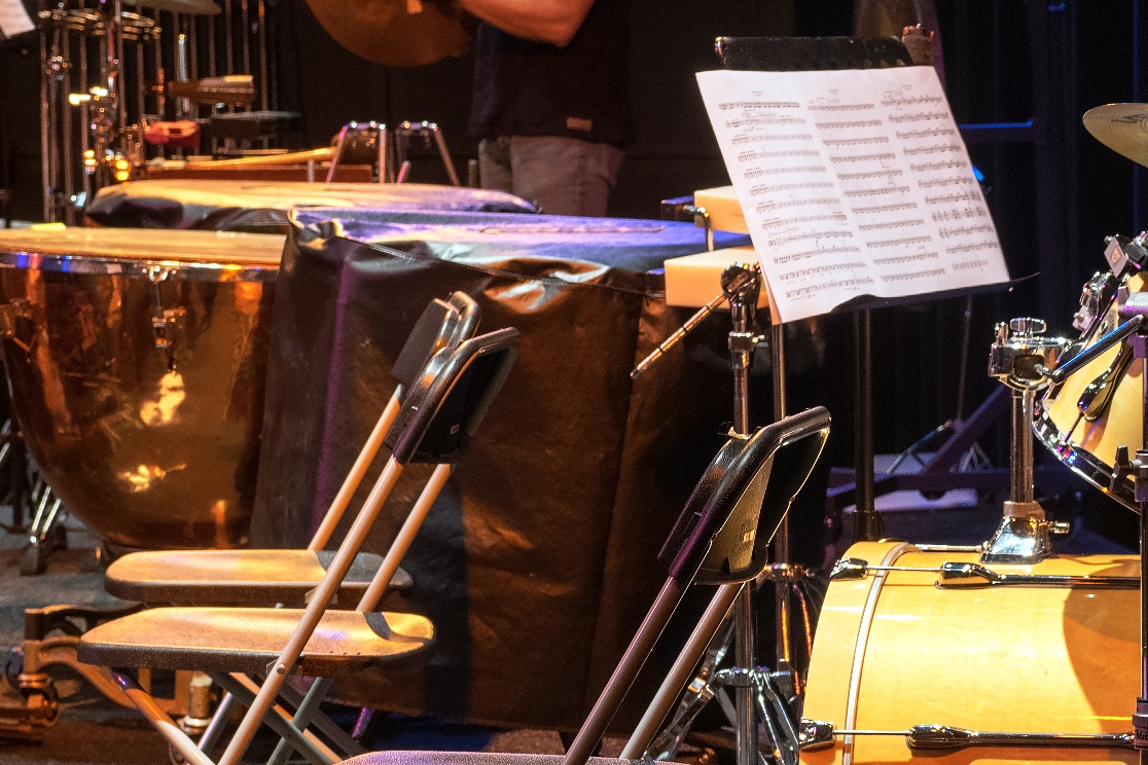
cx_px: 1541
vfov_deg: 9.8
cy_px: 522
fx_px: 4464
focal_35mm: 140
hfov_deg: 14.0
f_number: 5
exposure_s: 1/25
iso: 400
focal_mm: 35
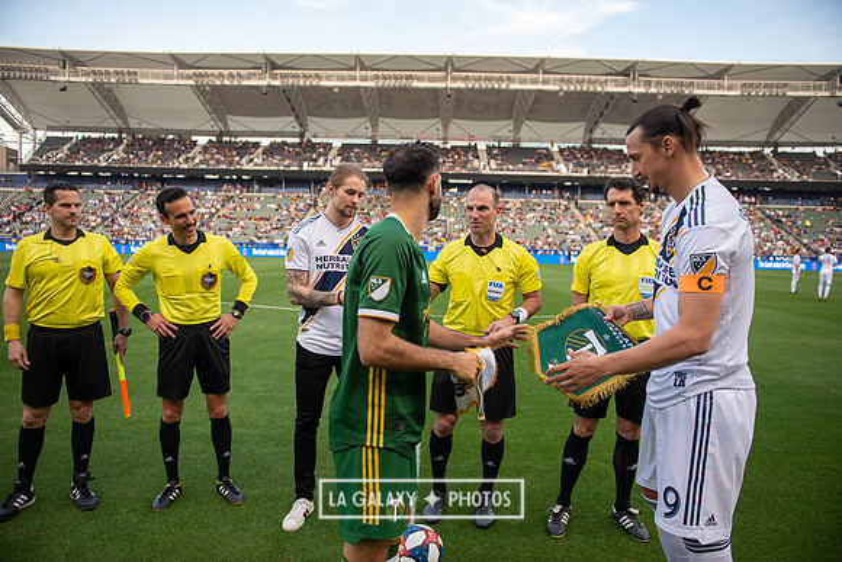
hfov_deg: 73.7
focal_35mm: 24
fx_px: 561
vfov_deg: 53.2
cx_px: 421
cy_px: 281
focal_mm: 24
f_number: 2.8
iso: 400
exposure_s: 1/640
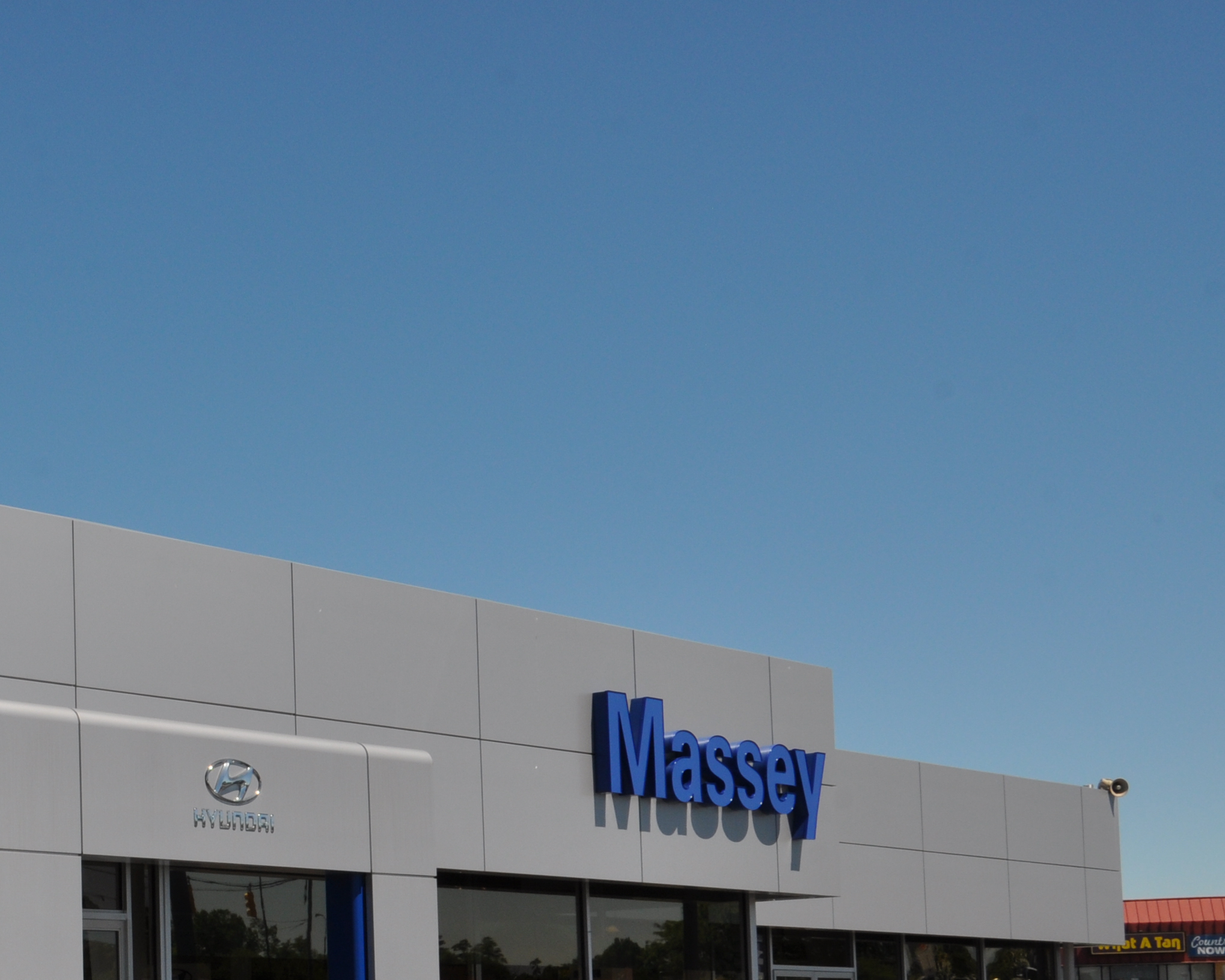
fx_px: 2574
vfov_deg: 21.2
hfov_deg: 25.4
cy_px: 854
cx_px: -14
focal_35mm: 71
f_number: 16
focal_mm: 24
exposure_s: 1/200
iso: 200
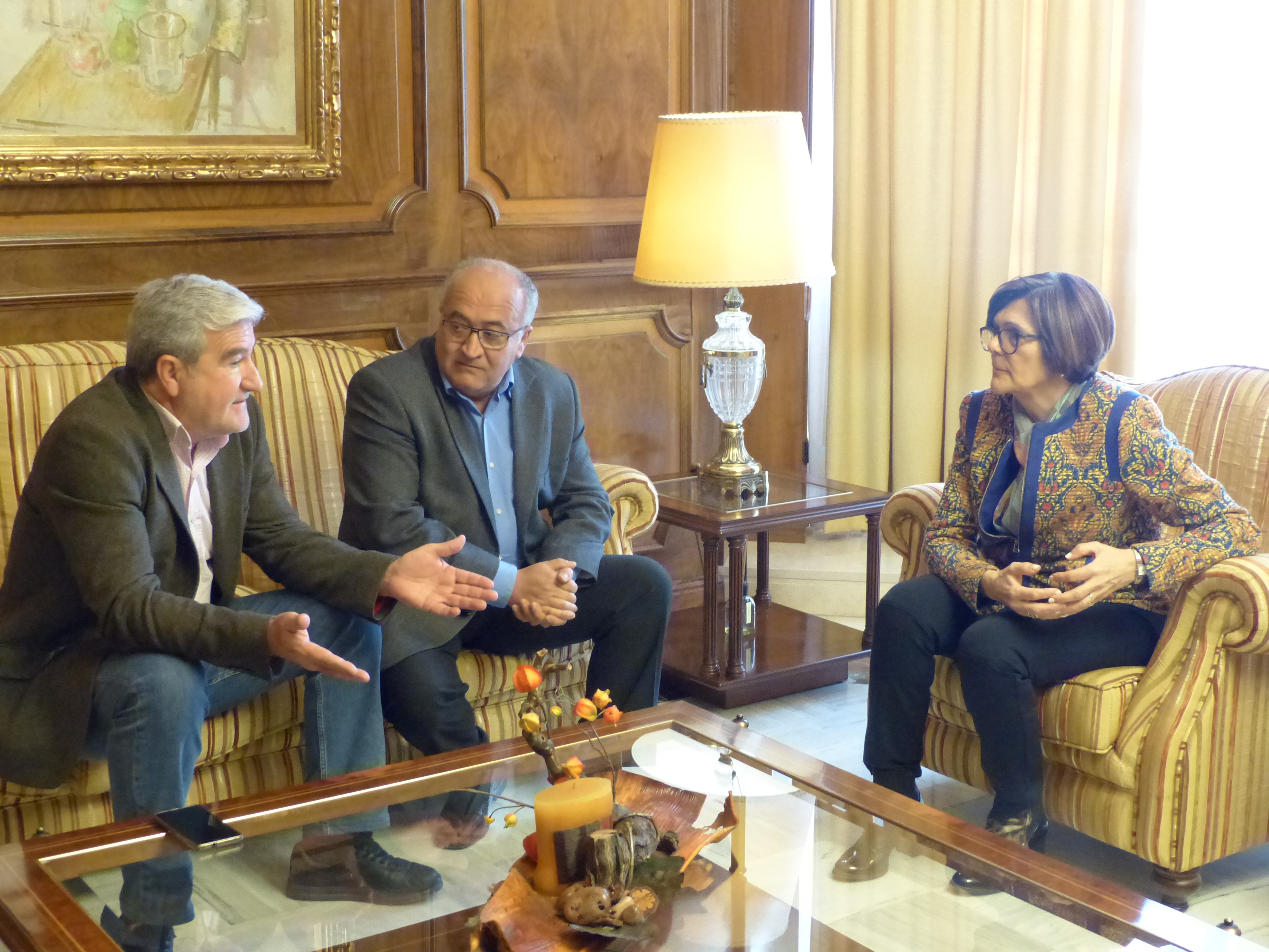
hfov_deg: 38.9
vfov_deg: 29.7
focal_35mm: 49
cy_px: 476
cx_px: 634
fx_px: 1796
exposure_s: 1/30
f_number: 2.8
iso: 800
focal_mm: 8.7
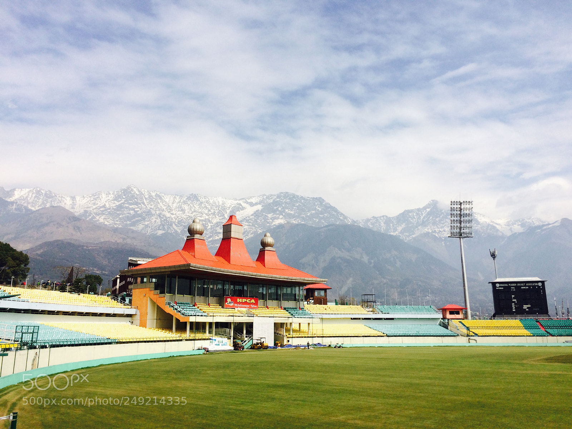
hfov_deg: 61.7
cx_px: 286
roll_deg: +1.3
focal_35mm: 29
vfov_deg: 48.2
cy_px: 214
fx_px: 479
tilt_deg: +12.8
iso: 32
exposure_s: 1/4566
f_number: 2.2
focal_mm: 4.15
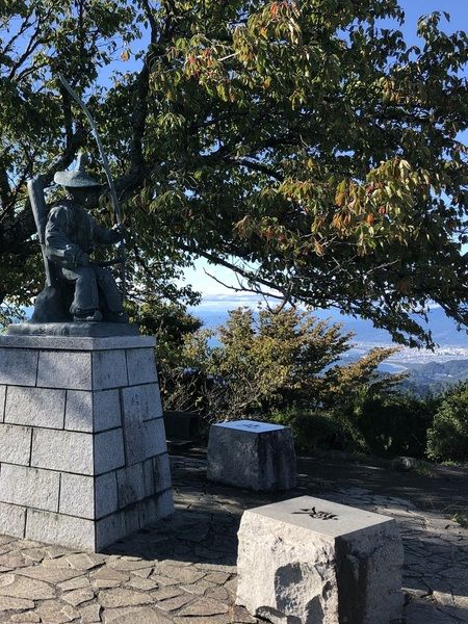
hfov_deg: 36.2
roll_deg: -0.6
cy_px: 314
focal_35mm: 38
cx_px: 83
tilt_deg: +2.4
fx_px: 685
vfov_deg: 49.0
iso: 20
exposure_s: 1/800
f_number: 1.8
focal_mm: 3.99
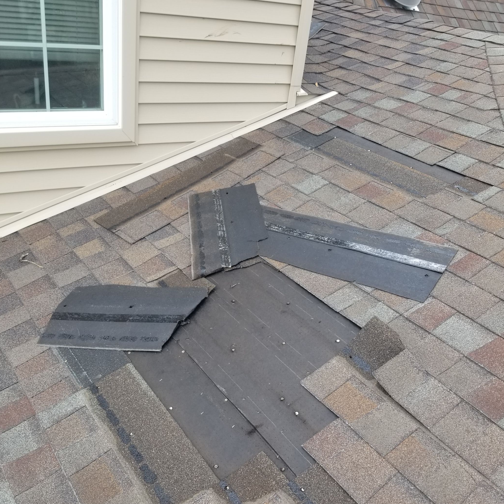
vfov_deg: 50.8
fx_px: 527
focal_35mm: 32
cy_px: 300
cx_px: 246
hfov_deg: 51.1
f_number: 1.7
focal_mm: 4.25
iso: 50
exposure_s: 1/200
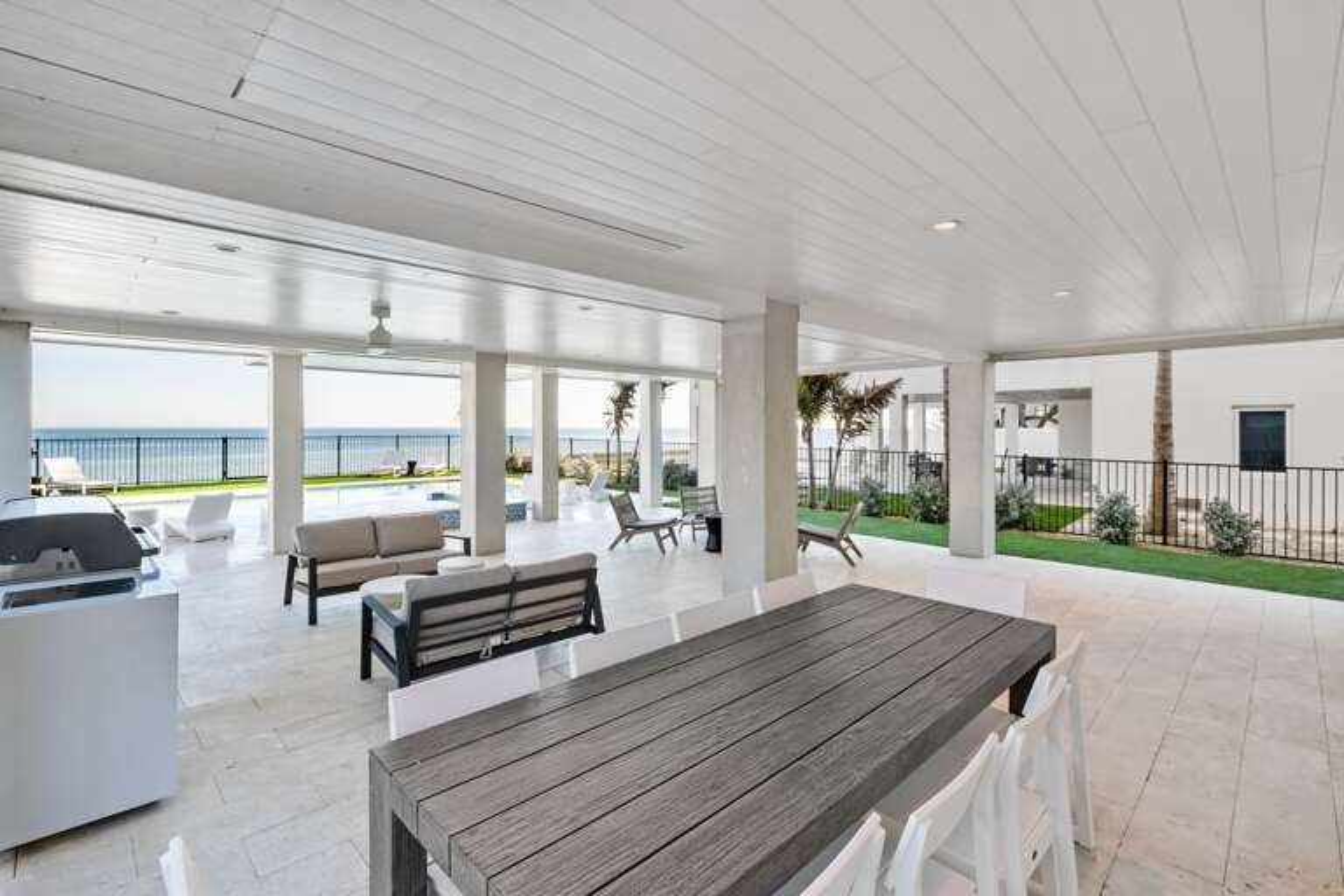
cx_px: 672
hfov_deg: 100.4
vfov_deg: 77.3
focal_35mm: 15
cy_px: 448
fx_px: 560
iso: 640
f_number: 9
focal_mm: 10
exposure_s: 1/30
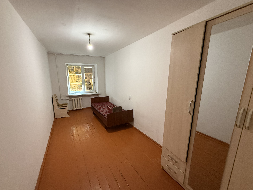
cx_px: 118
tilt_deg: -11.2
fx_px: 110
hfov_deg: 98.0
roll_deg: -0.1
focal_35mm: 15
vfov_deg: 81.7
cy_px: 101
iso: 500
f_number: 2.2
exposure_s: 1/50
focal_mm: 2.22
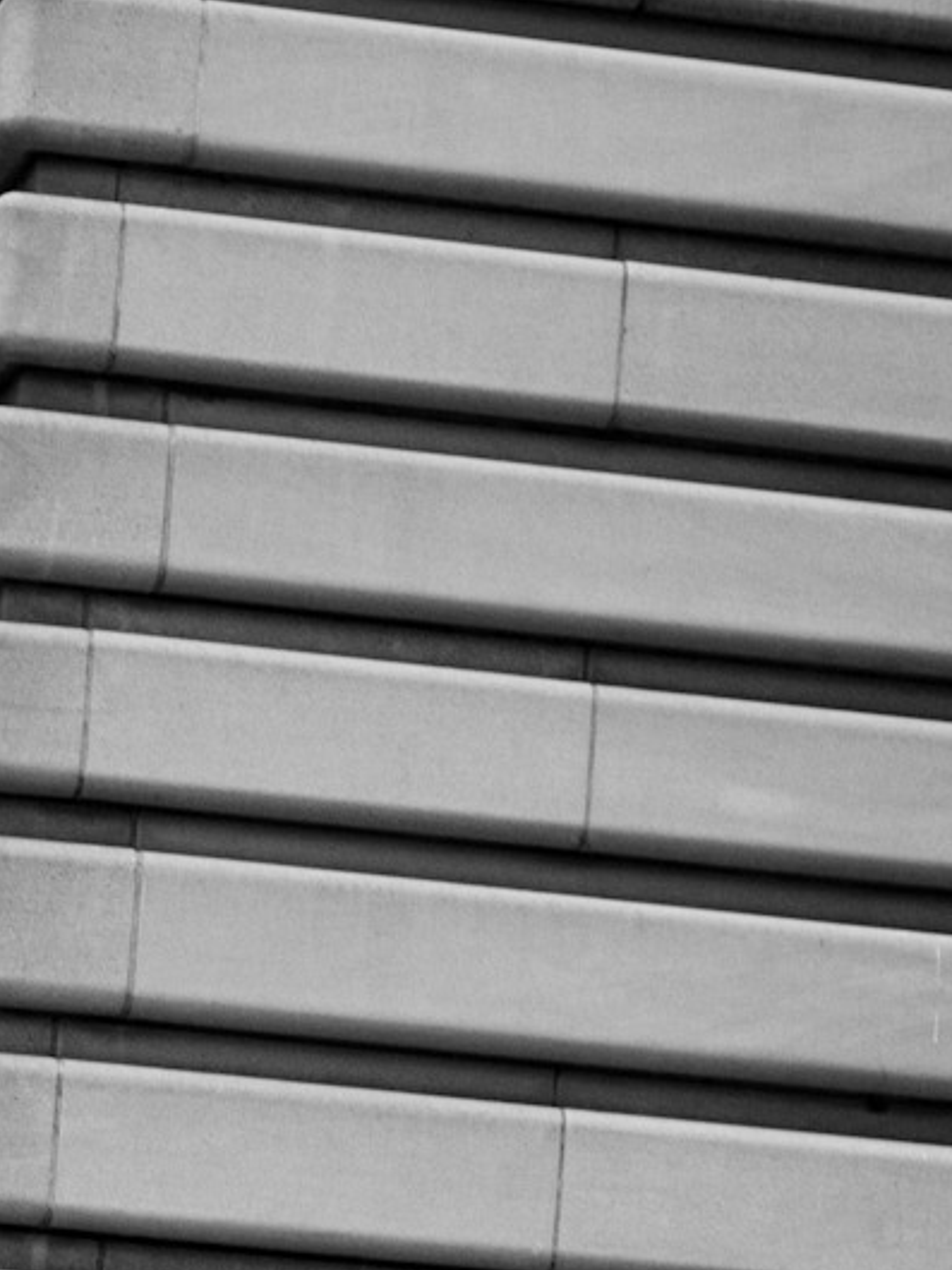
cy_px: 2090
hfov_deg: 7.5
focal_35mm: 197
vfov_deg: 9.7
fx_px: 7230
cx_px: -171
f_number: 4.5
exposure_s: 1/550
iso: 500
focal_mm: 35
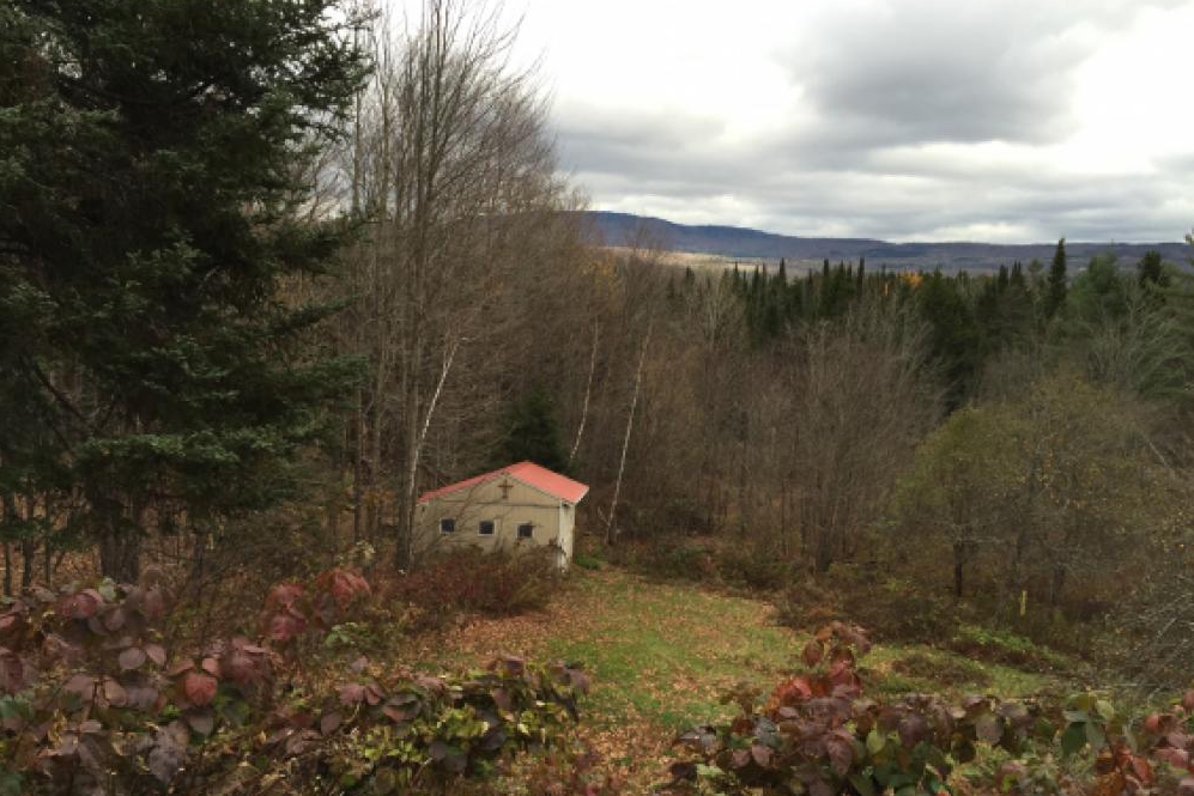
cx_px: 608
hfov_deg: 60.3
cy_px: 449
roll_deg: -3.3
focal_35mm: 31
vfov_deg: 42.3
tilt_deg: -8.8
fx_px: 1028
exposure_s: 1/377
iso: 32
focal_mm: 4.15
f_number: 2.2
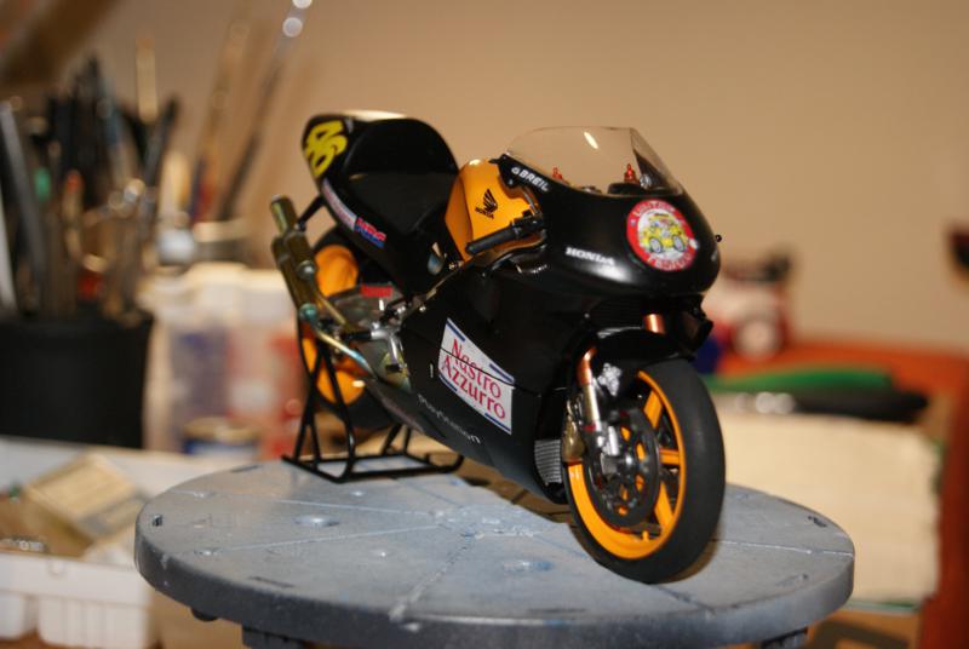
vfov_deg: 16.6
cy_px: 324
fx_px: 2224
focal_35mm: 82
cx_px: 484
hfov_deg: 24.6
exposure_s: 1/80
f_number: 5.6
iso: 400
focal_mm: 55
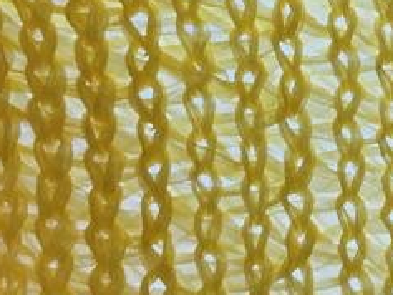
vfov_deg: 15.0
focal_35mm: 98
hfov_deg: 18.7
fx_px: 1113
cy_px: 65
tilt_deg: -63.2
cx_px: 496
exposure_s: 1/33
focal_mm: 4.15
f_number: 2.2
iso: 40
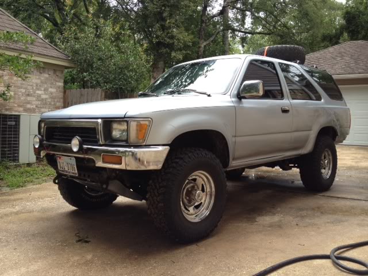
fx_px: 372
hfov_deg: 52.6
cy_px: 138
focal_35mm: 35
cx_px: 184
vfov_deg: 40.7
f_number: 2.4
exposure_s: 1/339
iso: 64
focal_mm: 4.3
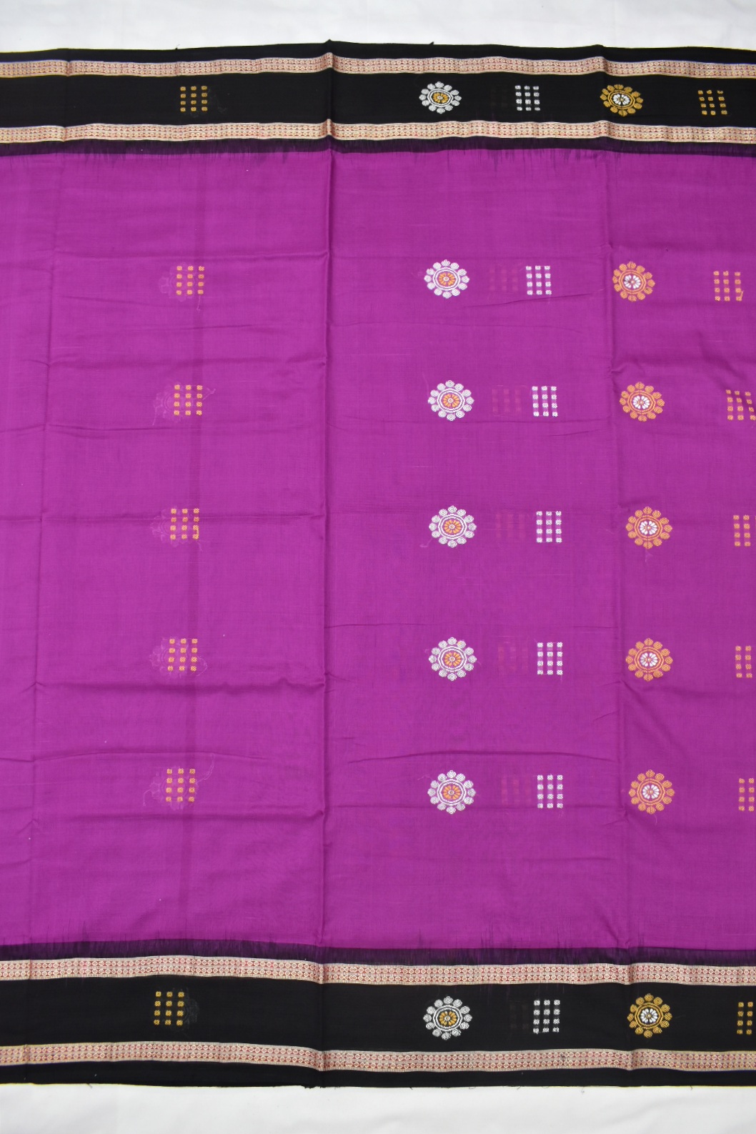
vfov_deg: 67.4
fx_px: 850
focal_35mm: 27
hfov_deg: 47.9
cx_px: 378
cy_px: 567
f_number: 5.6
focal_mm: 18
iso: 800
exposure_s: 1/30
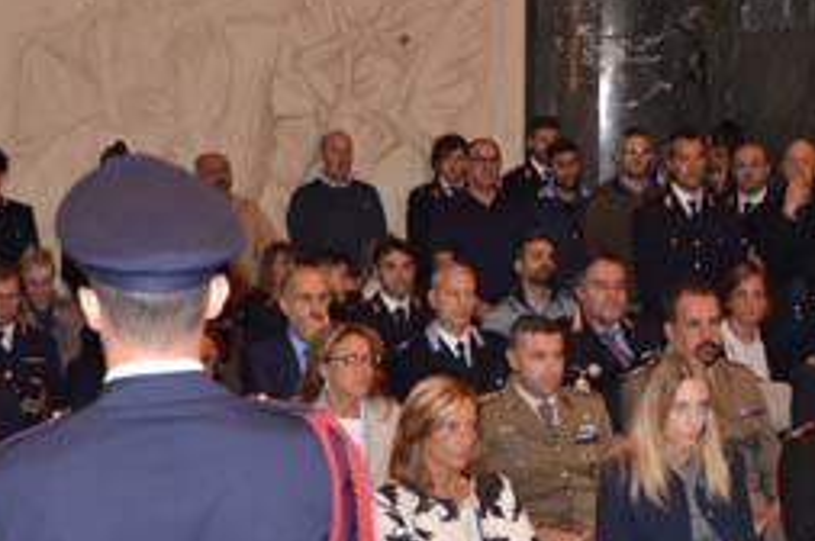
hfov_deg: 31.9
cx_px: 404
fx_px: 1424
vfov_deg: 21.5
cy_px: 250
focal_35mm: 63
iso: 800
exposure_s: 1/60
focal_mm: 18
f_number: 3.5
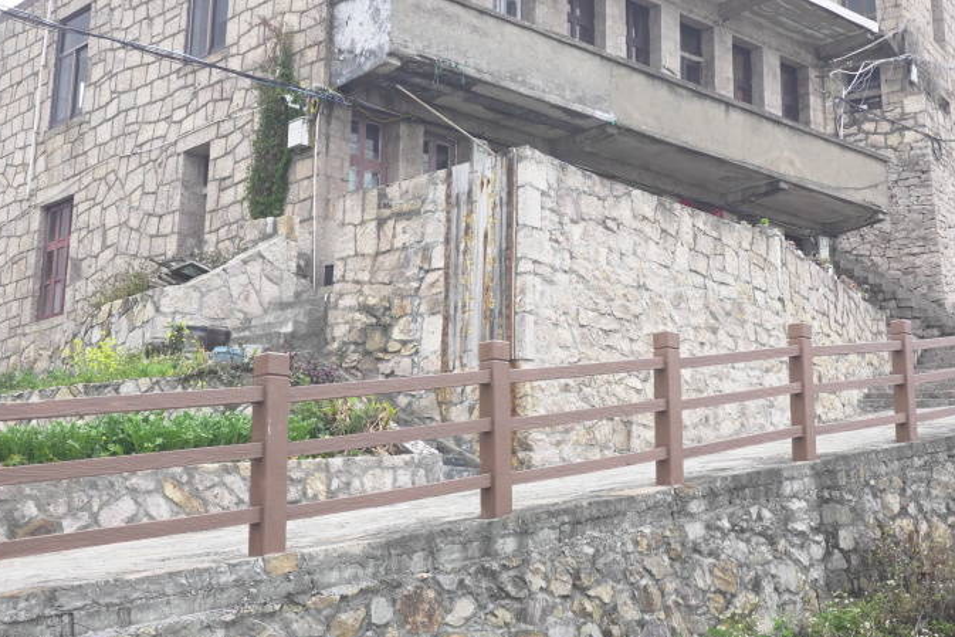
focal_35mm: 60
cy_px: 187
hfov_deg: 33.2
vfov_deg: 22.5
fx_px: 1591
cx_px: 616
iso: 640
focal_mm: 21
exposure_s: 1/125
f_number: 8
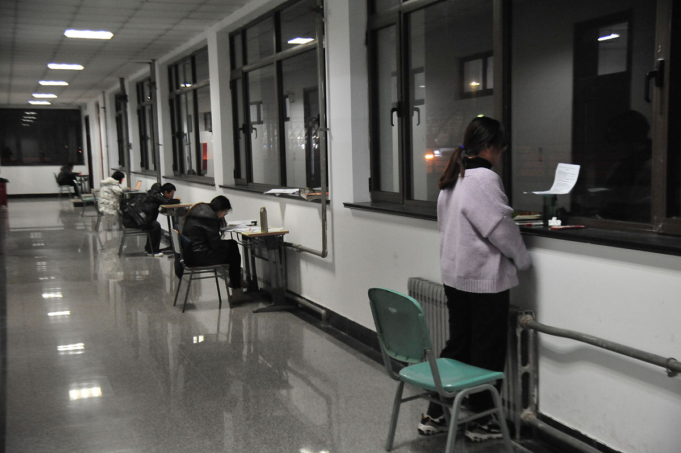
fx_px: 983
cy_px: 226
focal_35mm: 52
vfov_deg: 25.9
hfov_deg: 38.2
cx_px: 340
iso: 4000
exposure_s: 1/80
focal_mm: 52
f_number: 4.5
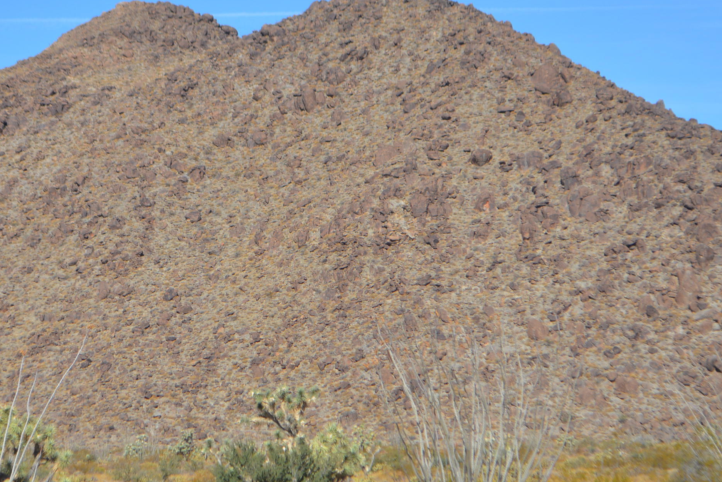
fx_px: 2645
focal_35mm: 132
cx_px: 287
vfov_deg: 10.4
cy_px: 296
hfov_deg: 15.5
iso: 400
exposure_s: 1/1600
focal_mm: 55
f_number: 6.3
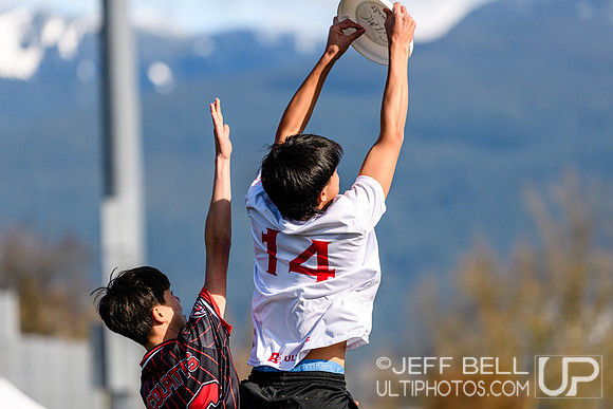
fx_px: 5109
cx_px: 306
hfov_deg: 6.9
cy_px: 204
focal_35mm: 300
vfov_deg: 4.6
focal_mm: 200
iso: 160
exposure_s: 1/2500
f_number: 3.2
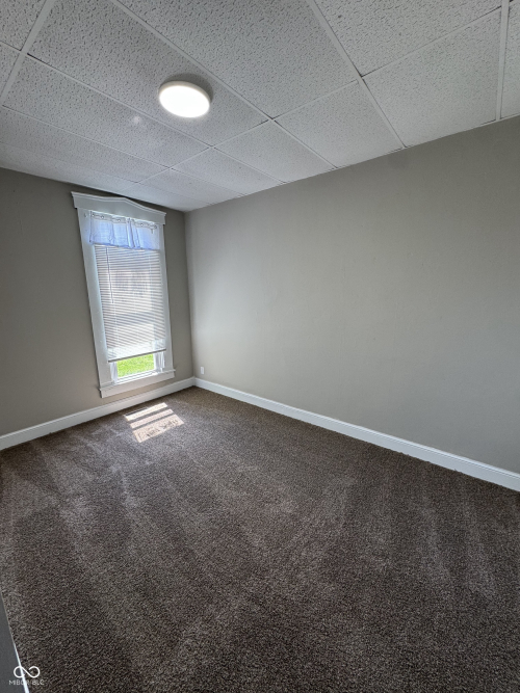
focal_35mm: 14
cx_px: 260
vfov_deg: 102.1
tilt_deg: -12.7
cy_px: 346
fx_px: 280
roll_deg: +1.1
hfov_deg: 85.7
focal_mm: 2.22
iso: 100
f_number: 2.2
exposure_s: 1/120
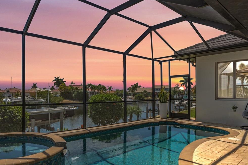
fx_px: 179
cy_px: 95
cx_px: 85
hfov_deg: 67.7
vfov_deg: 49.4
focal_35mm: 26
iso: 200
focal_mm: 16
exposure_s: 1/500
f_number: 9
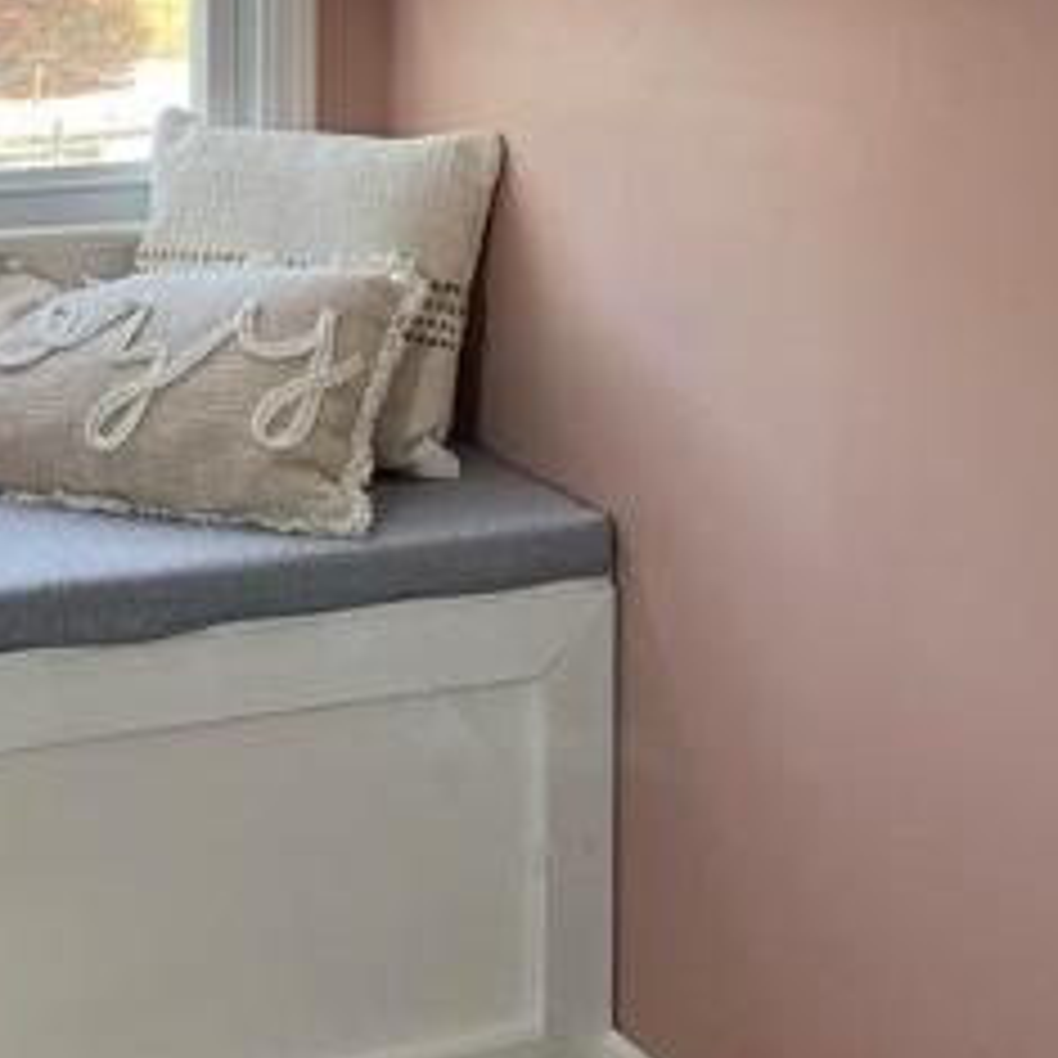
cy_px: 99
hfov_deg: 22.8
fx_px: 2593
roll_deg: -0.1
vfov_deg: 22.5
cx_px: 243
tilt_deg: -6.0
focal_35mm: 75
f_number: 1.6
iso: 125
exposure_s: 1/120
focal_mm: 5.1
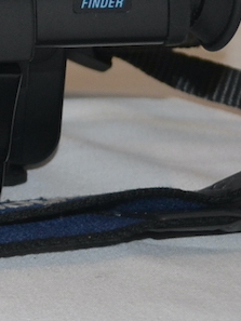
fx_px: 1874
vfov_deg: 9.7
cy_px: 10
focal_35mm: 202
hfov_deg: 7.0
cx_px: -298
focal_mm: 26
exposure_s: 1/60
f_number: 4.2
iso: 500
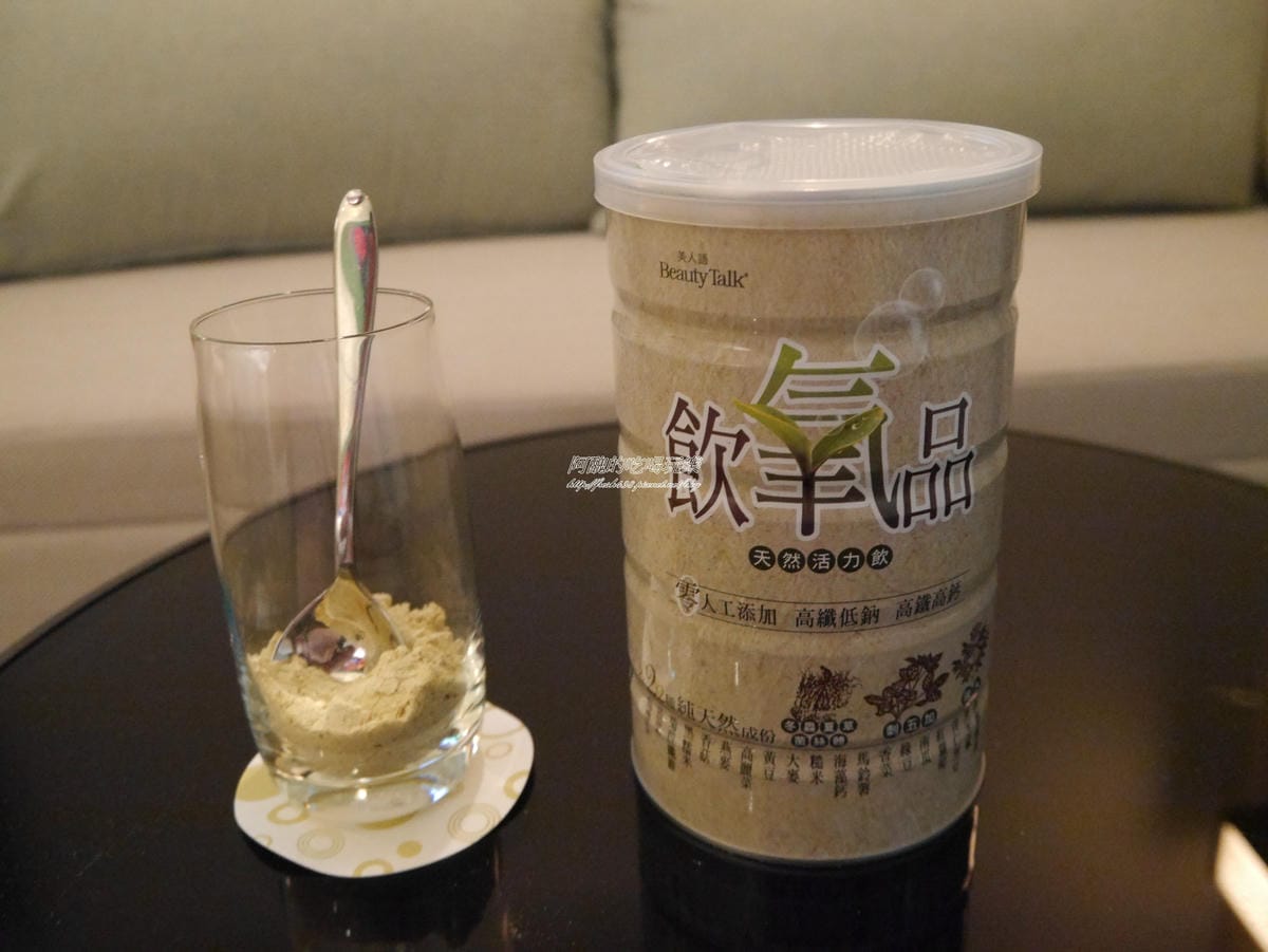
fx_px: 1246
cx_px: 634
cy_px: 476
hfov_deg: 53.9
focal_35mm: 34
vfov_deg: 41.8
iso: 3200
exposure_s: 1/30
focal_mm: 17
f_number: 4
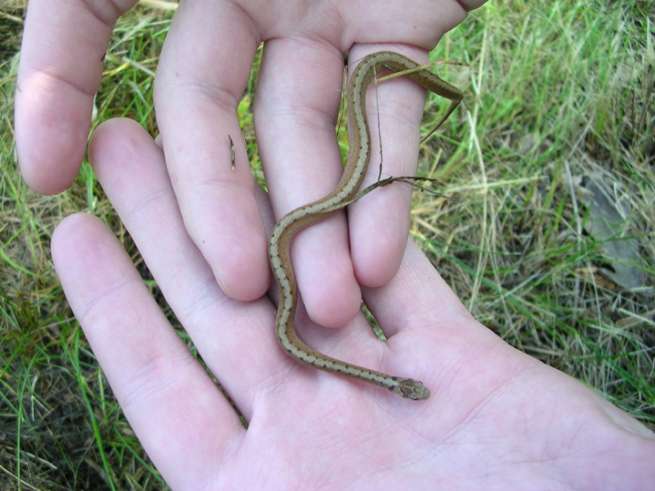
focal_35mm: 37
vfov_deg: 38.7
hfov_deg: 50.1
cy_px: 246
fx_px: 700
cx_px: 328
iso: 100
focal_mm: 5.6
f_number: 2.7
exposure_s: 1/86.8
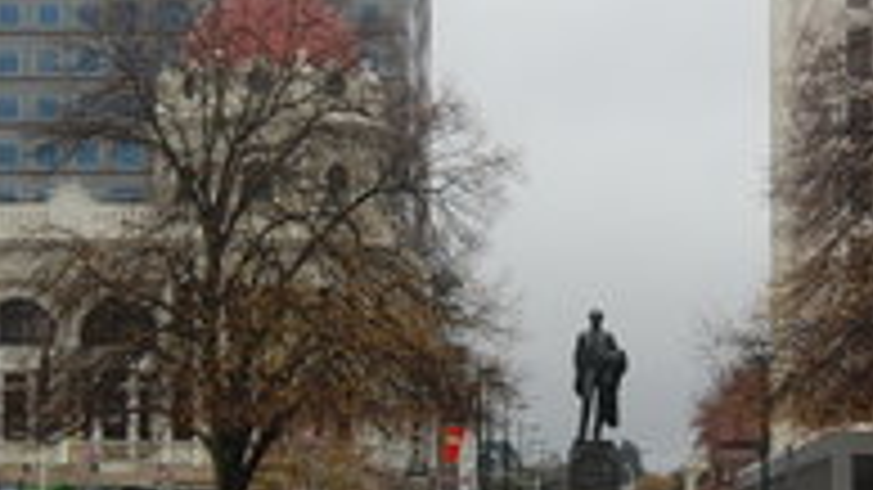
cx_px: 594
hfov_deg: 18.9
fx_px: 2617
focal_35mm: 113
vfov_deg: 10.7
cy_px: 306
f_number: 4.8
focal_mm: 35
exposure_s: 1/125
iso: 200
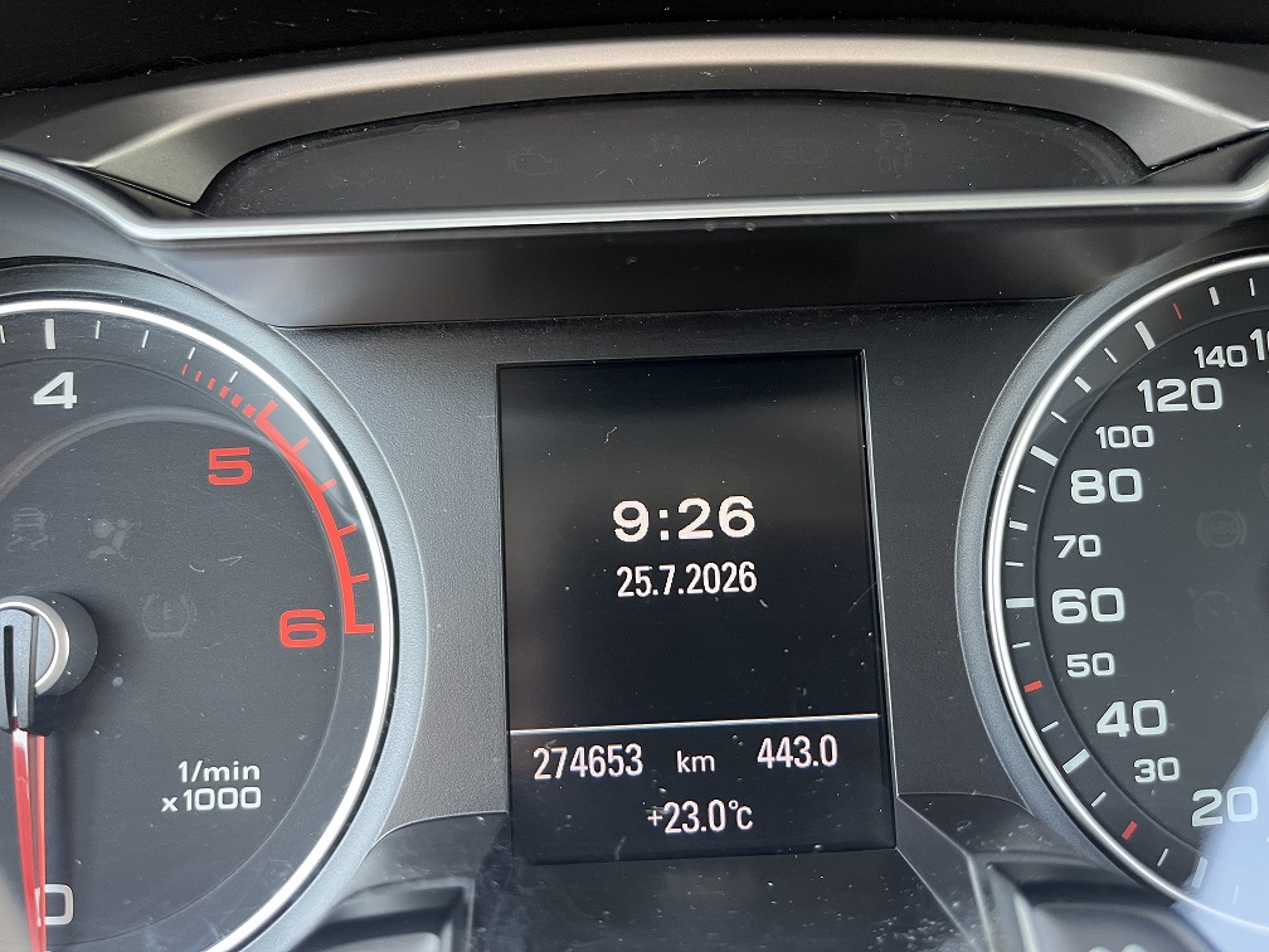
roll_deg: +2.9
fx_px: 953
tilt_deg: -17.2
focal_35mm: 26
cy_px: 476
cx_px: 634
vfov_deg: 53.1
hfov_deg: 67.3
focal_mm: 5.1
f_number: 1.6
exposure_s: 1/57
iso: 200
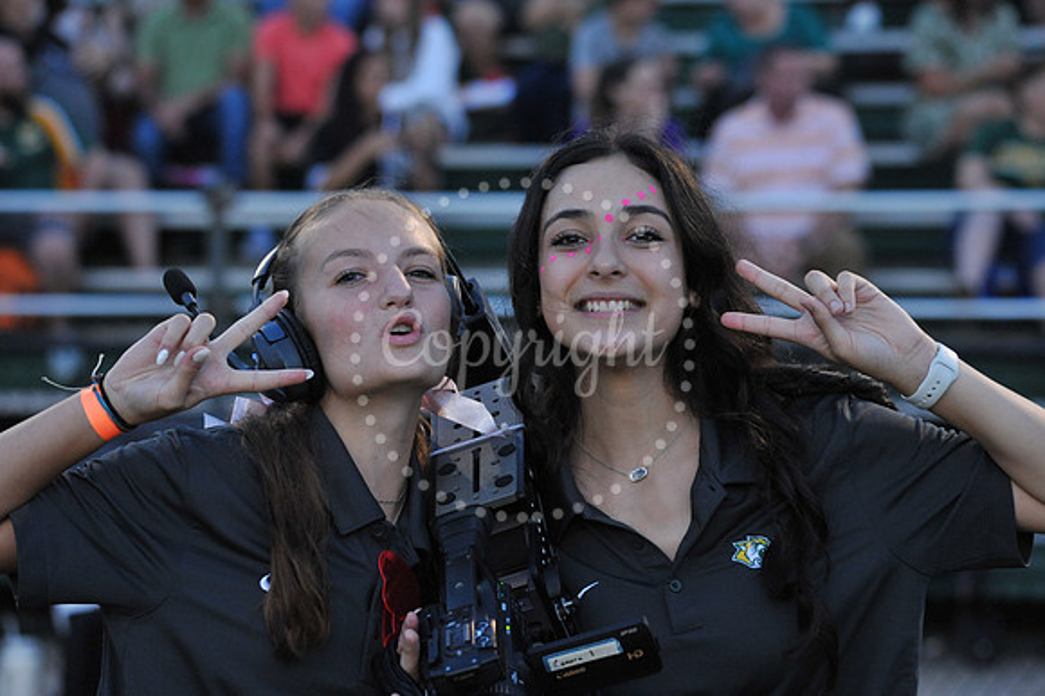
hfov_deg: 13.7
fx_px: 4352
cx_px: 522
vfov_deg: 9.1
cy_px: 348
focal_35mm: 150
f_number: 7.1
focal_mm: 150
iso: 2500
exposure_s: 1/250
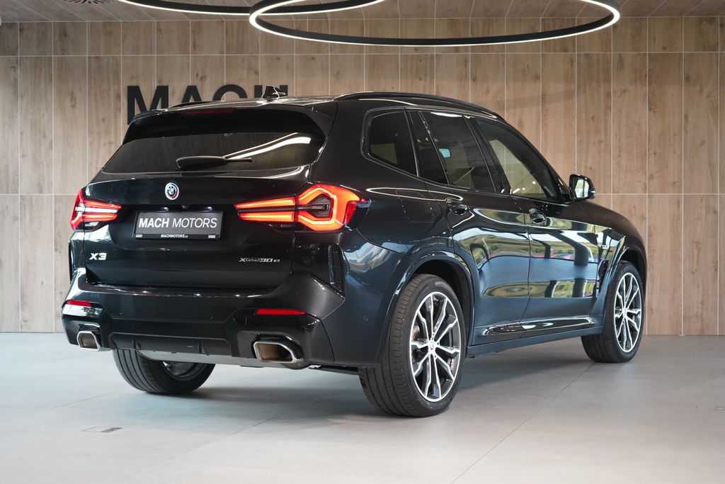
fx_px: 1229
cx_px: 362
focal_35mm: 61
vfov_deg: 22.3
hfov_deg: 32.9
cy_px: 242
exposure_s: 1/160
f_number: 5.6
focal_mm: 61
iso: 6400
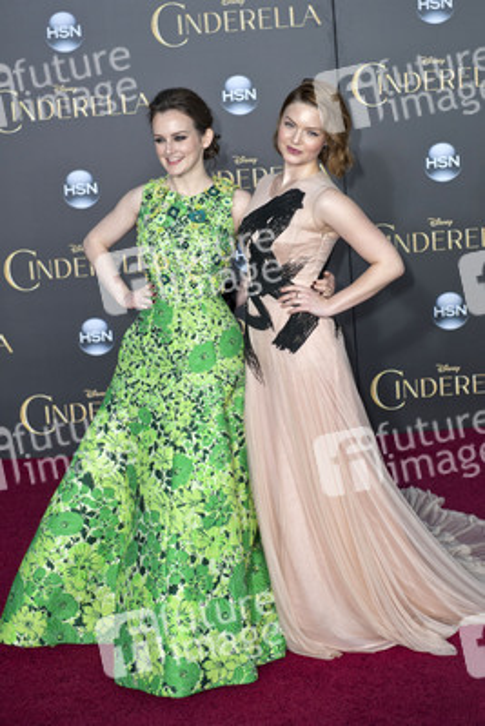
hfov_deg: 19.5
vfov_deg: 28.8
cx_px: 242
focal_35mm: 70
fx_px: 1413
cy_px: 363
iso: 400
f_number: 4
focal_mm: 70
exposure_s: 1/400
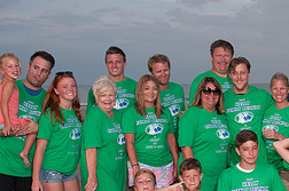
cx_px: 272
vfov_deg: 17.8
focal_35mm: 76
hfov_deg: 25.7
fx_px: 609
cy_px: 133
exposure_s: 1/160
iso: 100
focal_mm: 22
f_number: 5.6
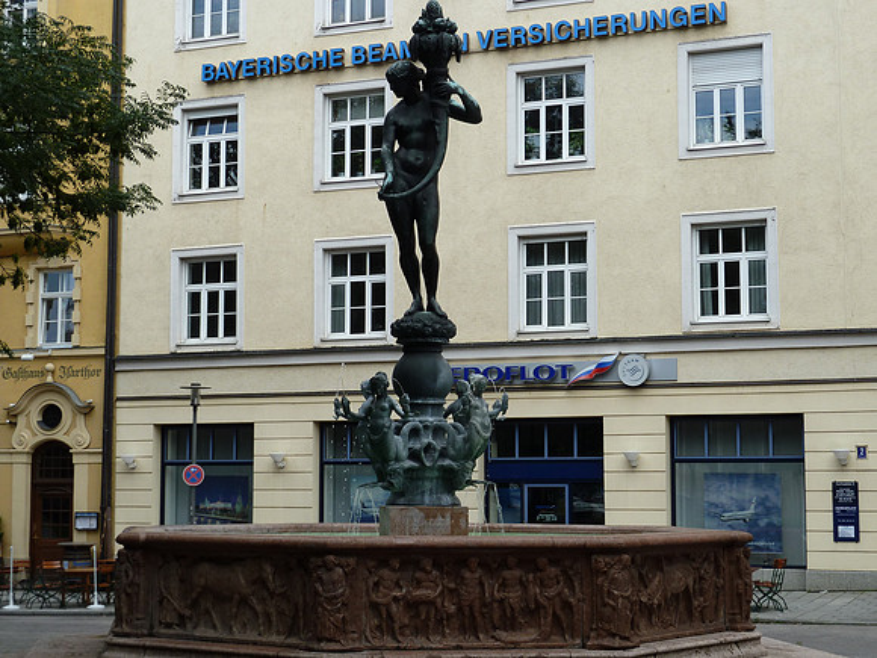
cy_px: 329
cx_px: 438
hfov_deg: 29.0
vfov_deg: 21.9
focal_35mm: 67
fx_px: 1697
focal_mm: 11
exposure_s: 1/250
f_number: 4.1
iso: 80
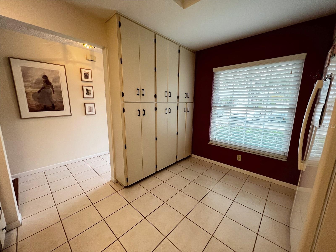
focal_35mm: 13
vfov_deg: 89.9
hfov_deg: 106.2
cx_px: 168
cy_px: 126
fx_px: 126
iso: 160
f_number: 1.8
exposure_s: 1/120
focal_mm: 1.57
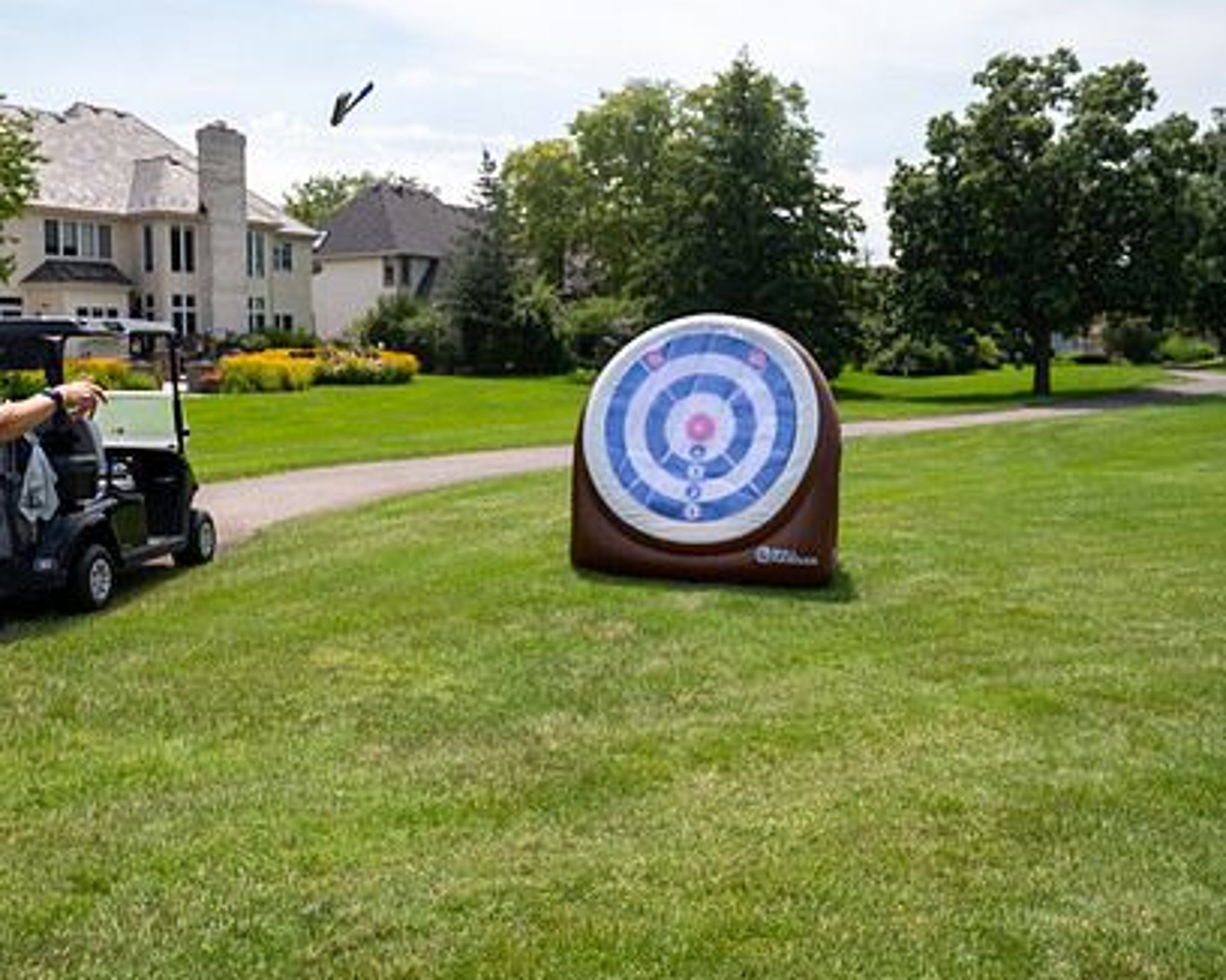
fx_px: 1233
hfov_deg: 52.5
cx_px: 484
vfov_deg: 43.3
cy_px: 475
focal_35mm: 34
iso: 250
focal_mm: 25.5
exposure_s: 1/1250
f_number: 5
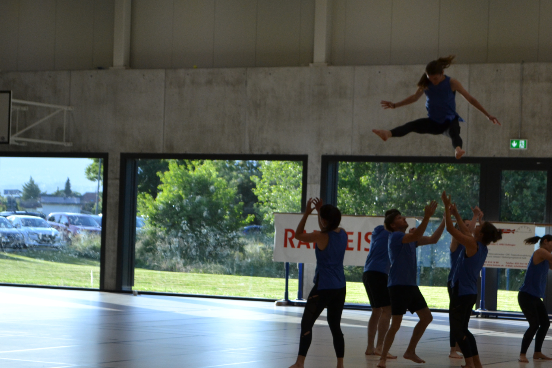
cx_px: 393
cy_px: 246
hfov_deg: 20.6
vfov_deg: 13.8
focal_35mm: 99
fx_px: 1514
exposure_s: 1/500
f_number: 5.3
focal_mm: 45
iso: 800
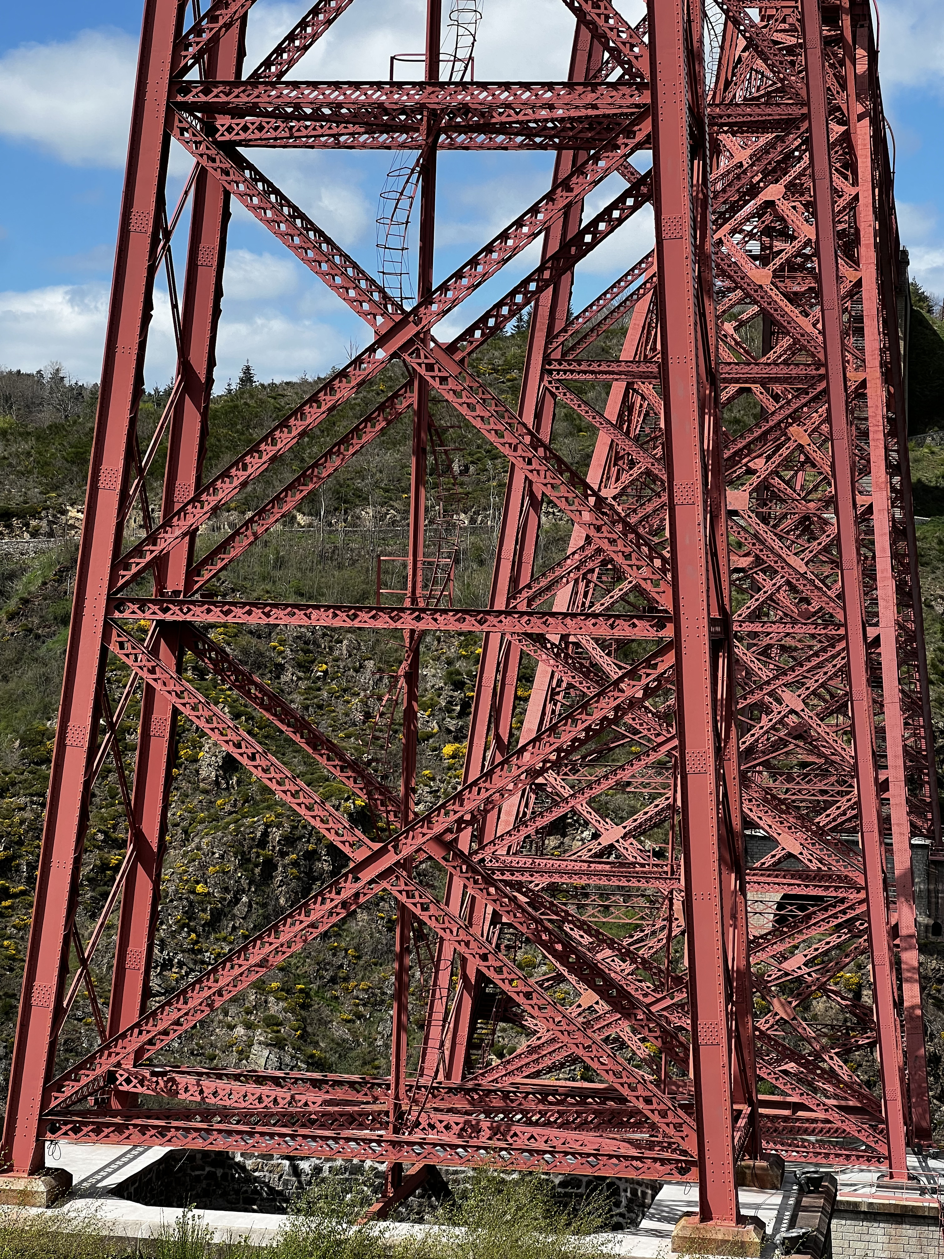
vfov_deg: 25.3
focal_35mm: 77
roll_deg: -1.8
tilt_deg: +0.4
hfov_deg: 19.1
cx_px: 472
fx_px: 2800
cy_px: 630
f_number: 2.8
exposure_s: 1/592
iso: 32
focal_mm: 9
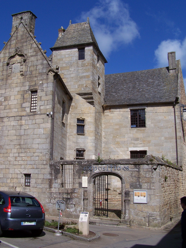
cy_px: 124
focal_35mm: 38
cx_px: 93
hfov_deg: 37.7
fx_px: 272
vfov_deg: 49.0
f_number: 5.6
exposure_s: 1/750
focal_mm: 6.3
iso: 80
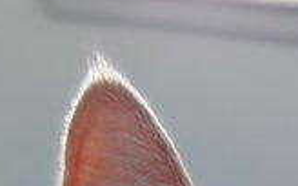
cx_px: 254
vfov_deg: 10.2
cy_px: 477
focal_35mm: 108
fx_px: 876
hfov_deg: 19.0
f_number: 1.8
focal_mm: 4.69
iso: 80
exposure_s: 1/120
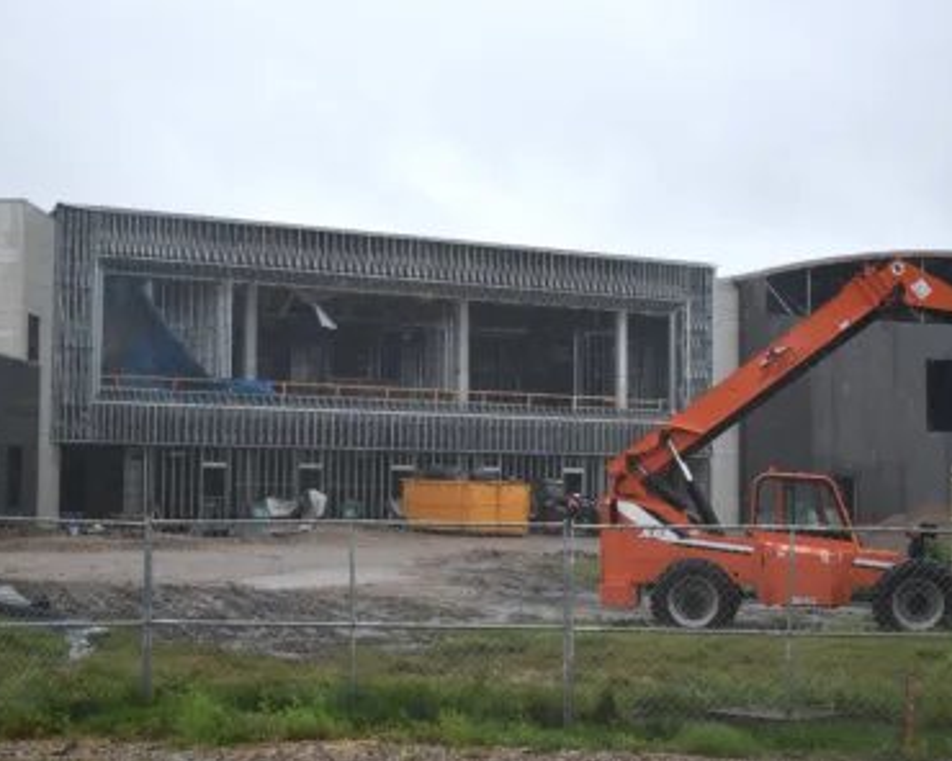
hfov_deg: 32.5
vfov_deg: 26.2
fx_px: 1634
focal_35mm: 58
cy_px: 383
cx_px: 480
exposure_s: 1/1250
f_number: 5
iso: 400
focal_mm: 34
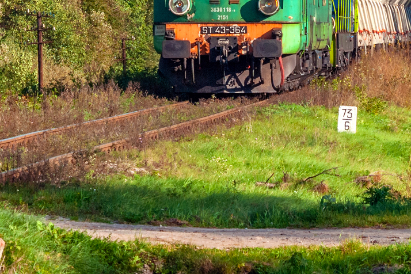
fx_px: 3643
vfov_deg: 4.3
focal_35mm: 319
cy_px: -6
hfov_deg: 6.5
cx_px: 252
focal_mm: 95
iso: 200
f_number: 11
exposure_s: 1/320
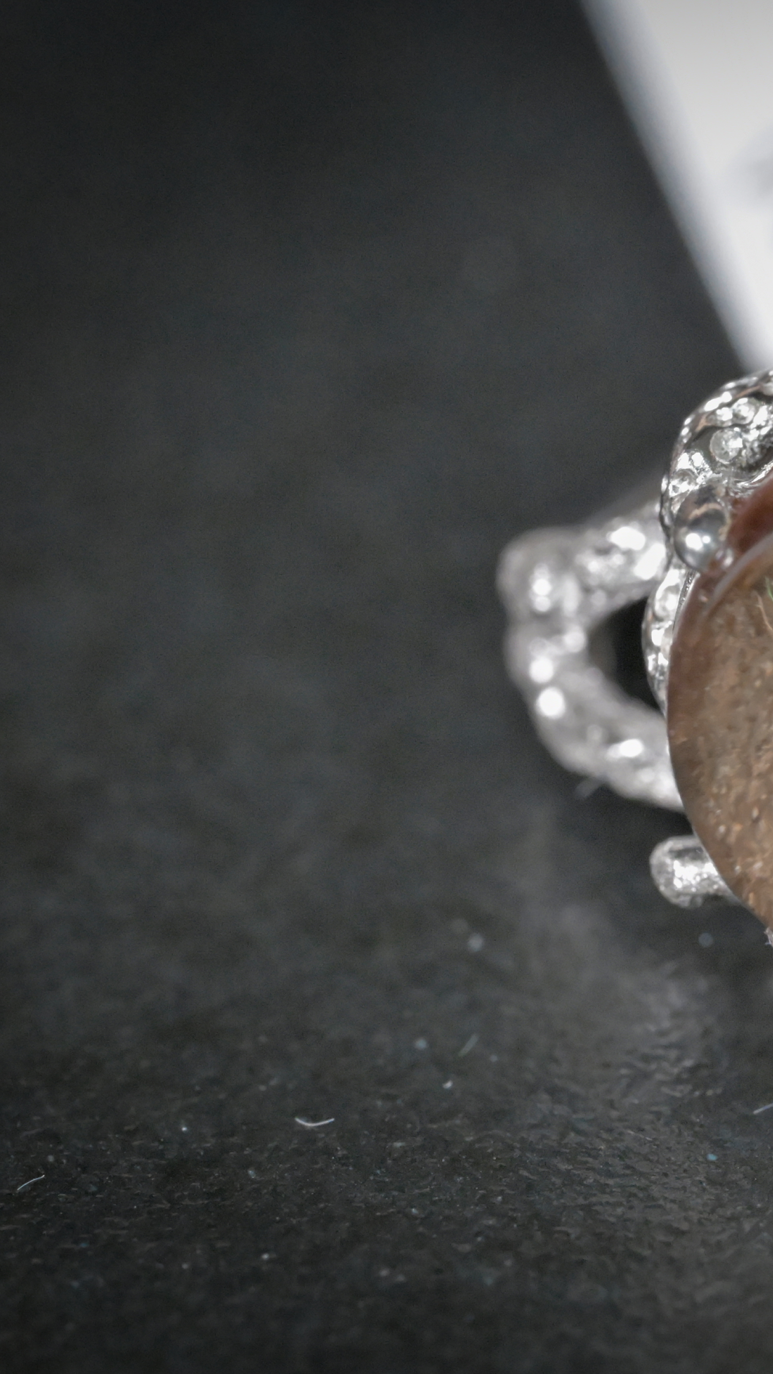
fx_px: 6049
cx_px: 925
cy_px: 691
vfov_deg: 13.0
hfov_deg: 7.3
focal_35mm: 166
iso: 14400
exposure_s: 1/125
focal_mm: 105
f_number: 16
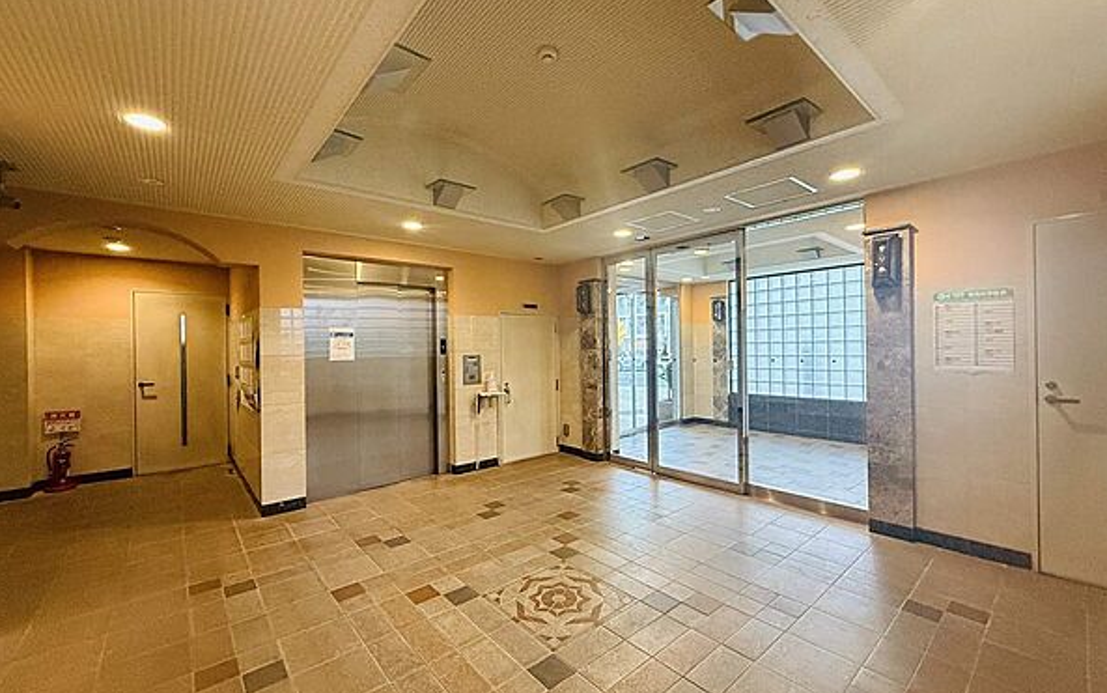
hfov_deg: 101.4
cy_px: 348
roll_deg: +0.3
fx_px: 453
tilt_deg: +1.1
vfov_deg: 74.8
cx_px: 553
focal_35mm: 15
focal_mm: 2.22
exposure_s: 1/60
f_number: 2.2
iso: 500
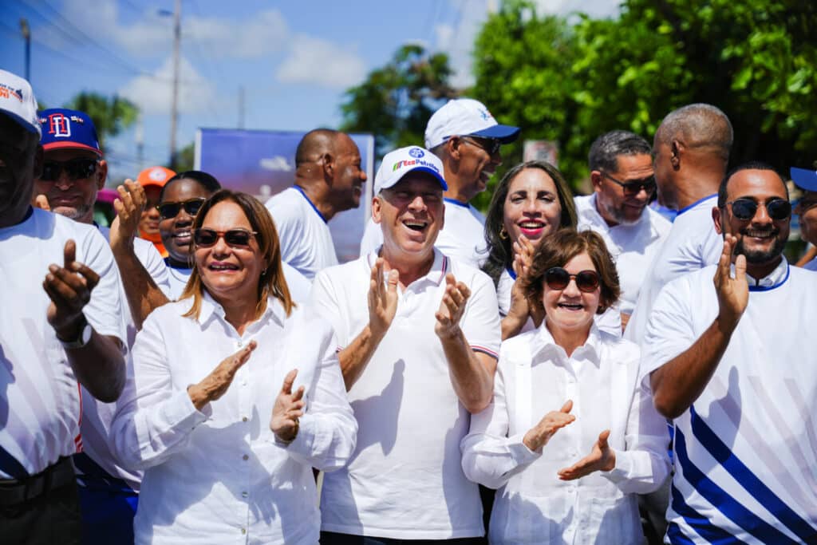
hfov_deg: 30.0
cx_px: 408
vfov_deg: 20.3
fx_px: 1523
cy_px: 272
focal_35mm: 67
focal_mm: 67.1
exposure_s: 1/3000
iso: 50
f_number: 2.8
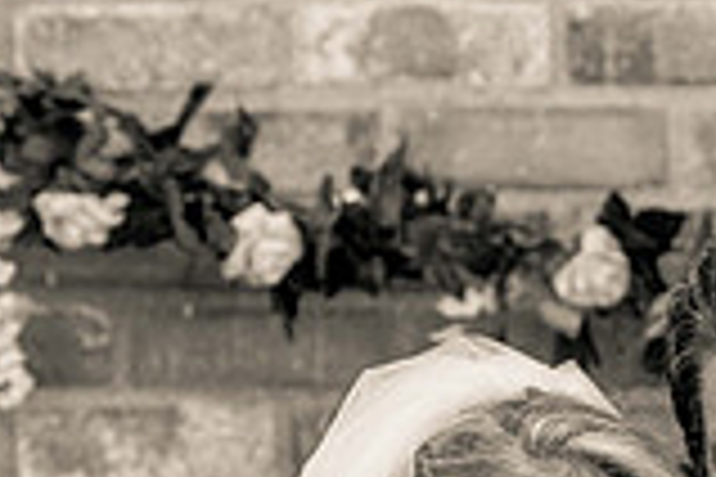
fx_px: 6841
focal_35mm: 344
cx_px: 535
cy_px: 755
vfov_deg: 4.0
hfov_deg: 6.0
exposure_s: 1/1000
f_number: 5
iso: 800
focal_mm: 86
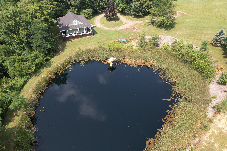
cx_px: 114
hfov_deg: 78.6
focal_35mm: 22
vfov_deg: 57.2
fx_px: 139
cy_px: 76
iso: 100
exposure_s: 1/725
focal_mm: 8.38
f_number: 2.8
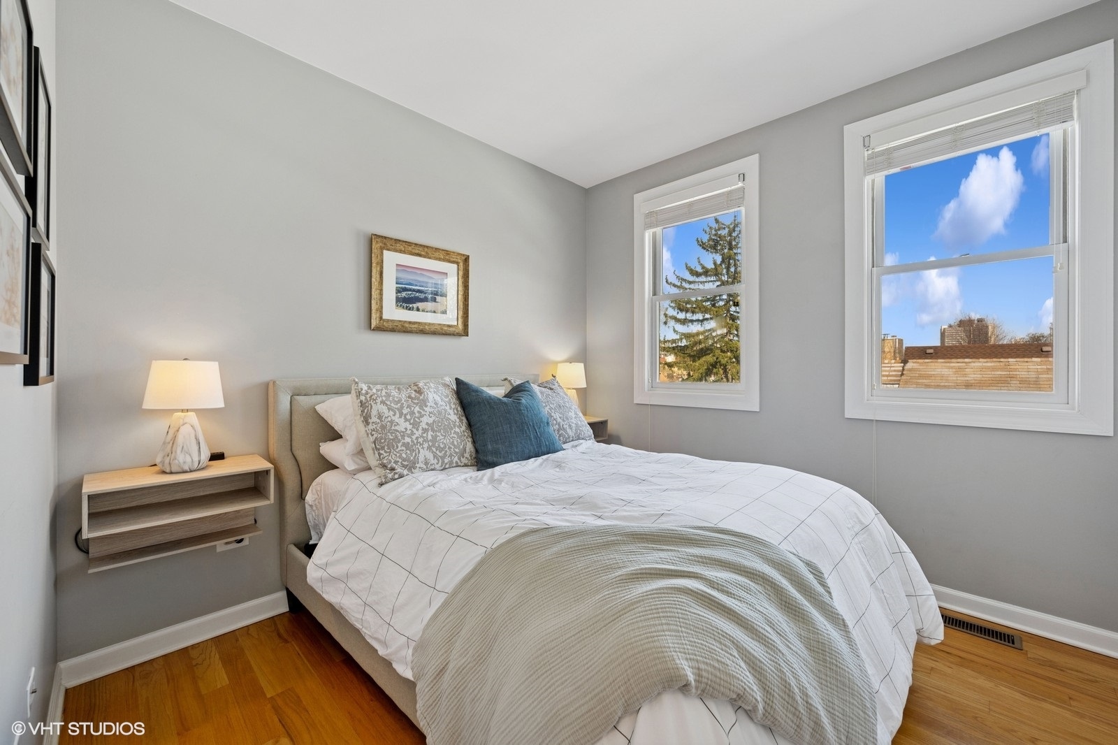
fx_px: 435
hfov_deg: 104.3
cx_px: 559
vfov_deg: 81.2
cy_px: 372
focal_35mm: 14
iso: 200
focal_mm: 14
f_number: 9.5
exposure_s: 1/15
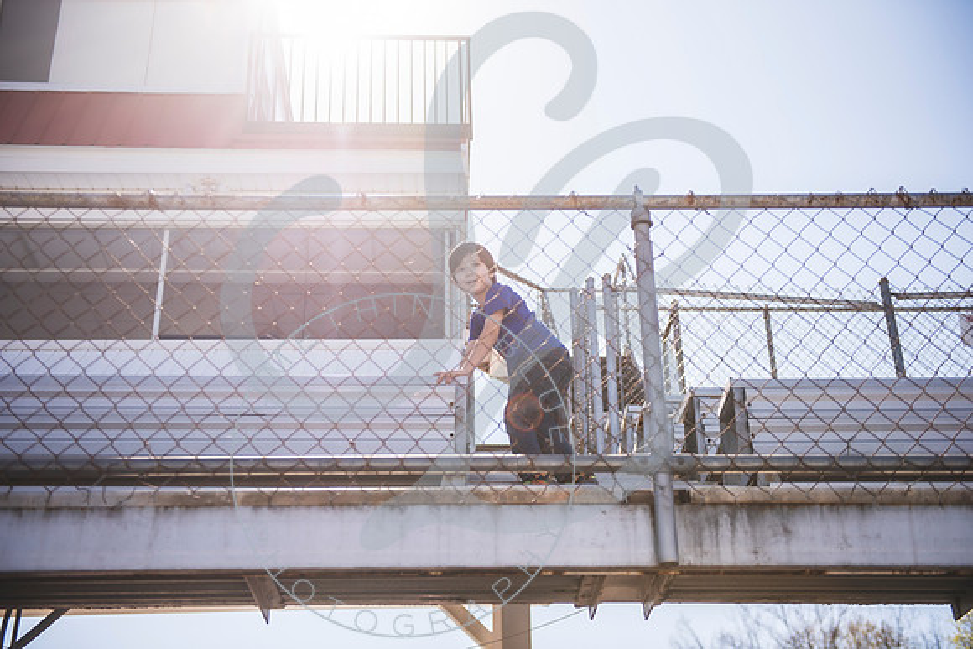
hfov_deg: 41.1
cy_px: 324
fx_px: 1298
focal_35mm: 48
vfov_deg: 28.1
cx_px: 486
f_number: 3.2
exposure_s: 1/1600
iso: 100
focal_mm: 48
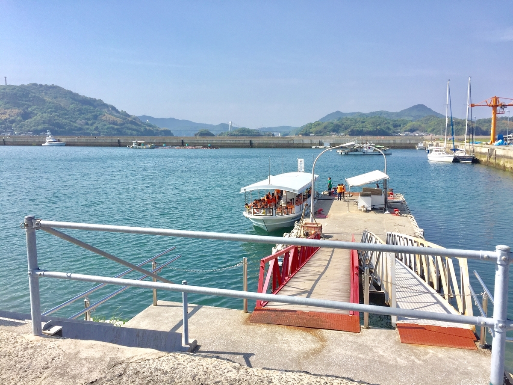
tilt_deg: -10.8
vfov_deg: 48.2
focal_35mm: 29
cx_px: 256
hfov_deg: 61.7
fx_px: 430
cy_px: 192
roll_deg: +0.3
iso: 32
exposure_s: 1/2639
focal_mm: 4.15
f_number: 2.2
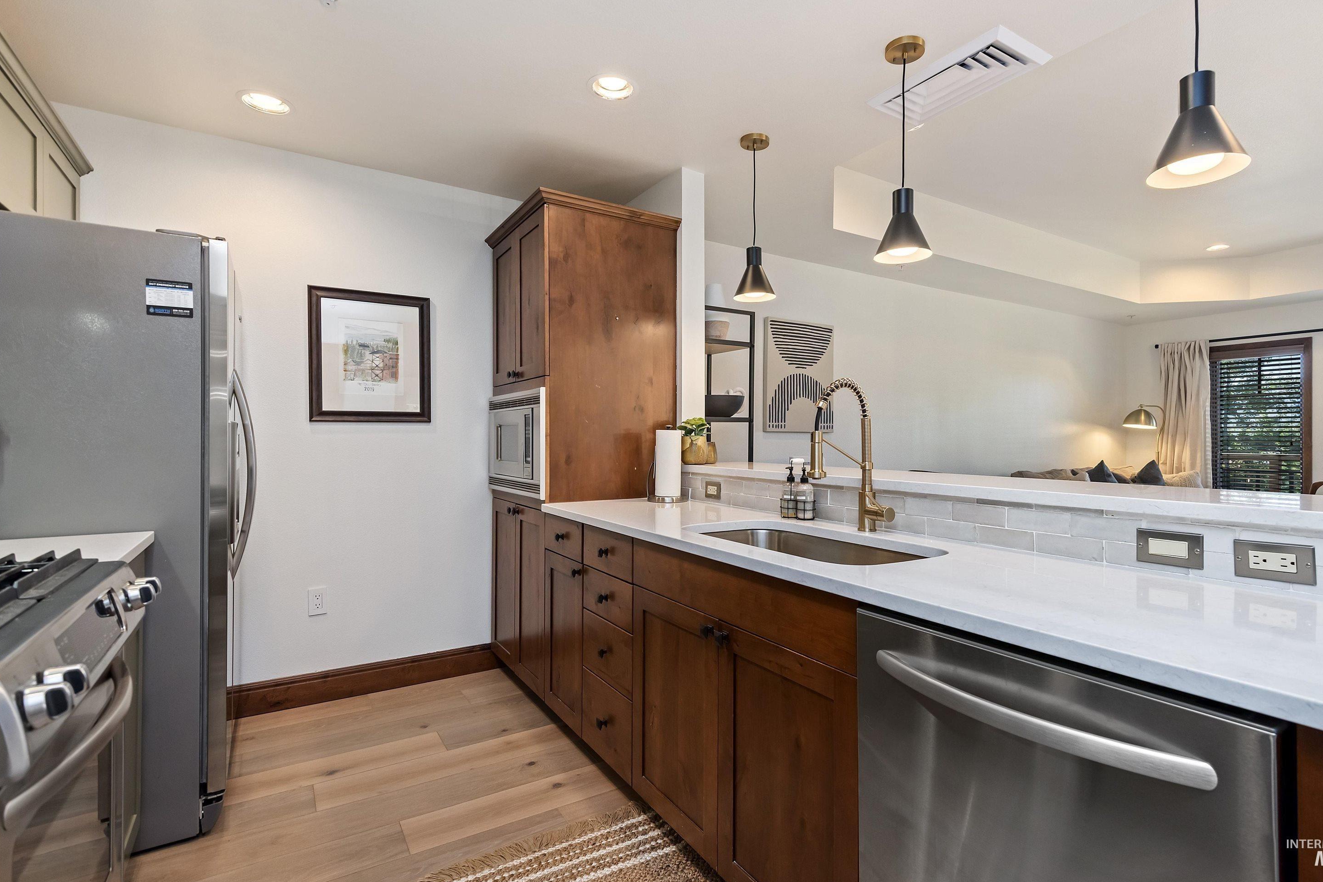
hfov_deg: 93.2
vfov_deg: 70.4
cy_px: 423
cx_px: 689
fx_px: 625
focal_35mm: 17
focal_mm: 16
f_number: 7.1
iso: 800
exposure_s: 1/6
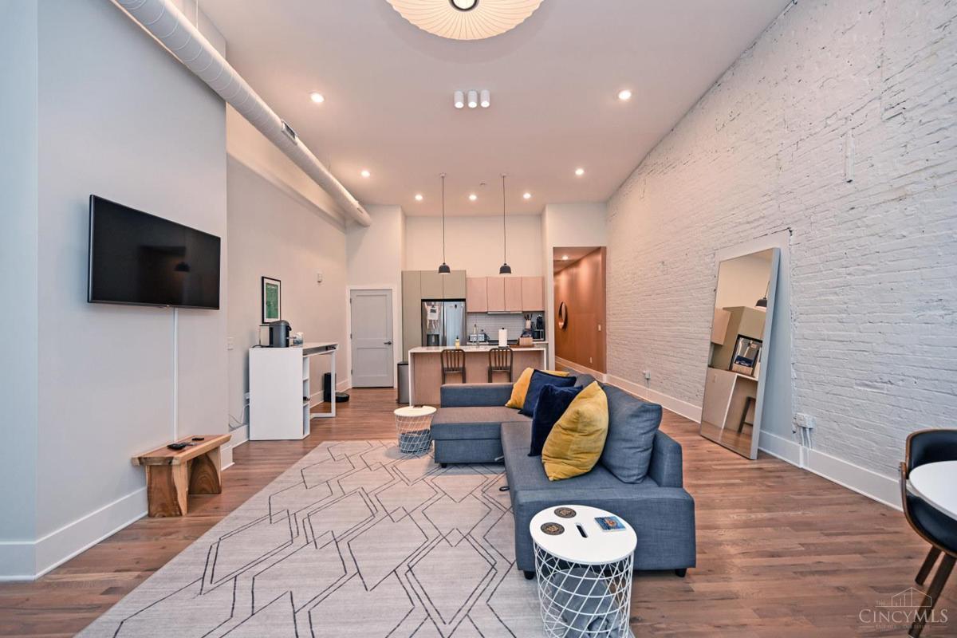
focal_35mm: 14
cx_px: 478
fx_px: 372
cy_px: 319
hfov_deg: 104.3
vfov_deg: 81.2
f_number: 4
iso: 360
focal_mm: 14
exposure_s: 1/60
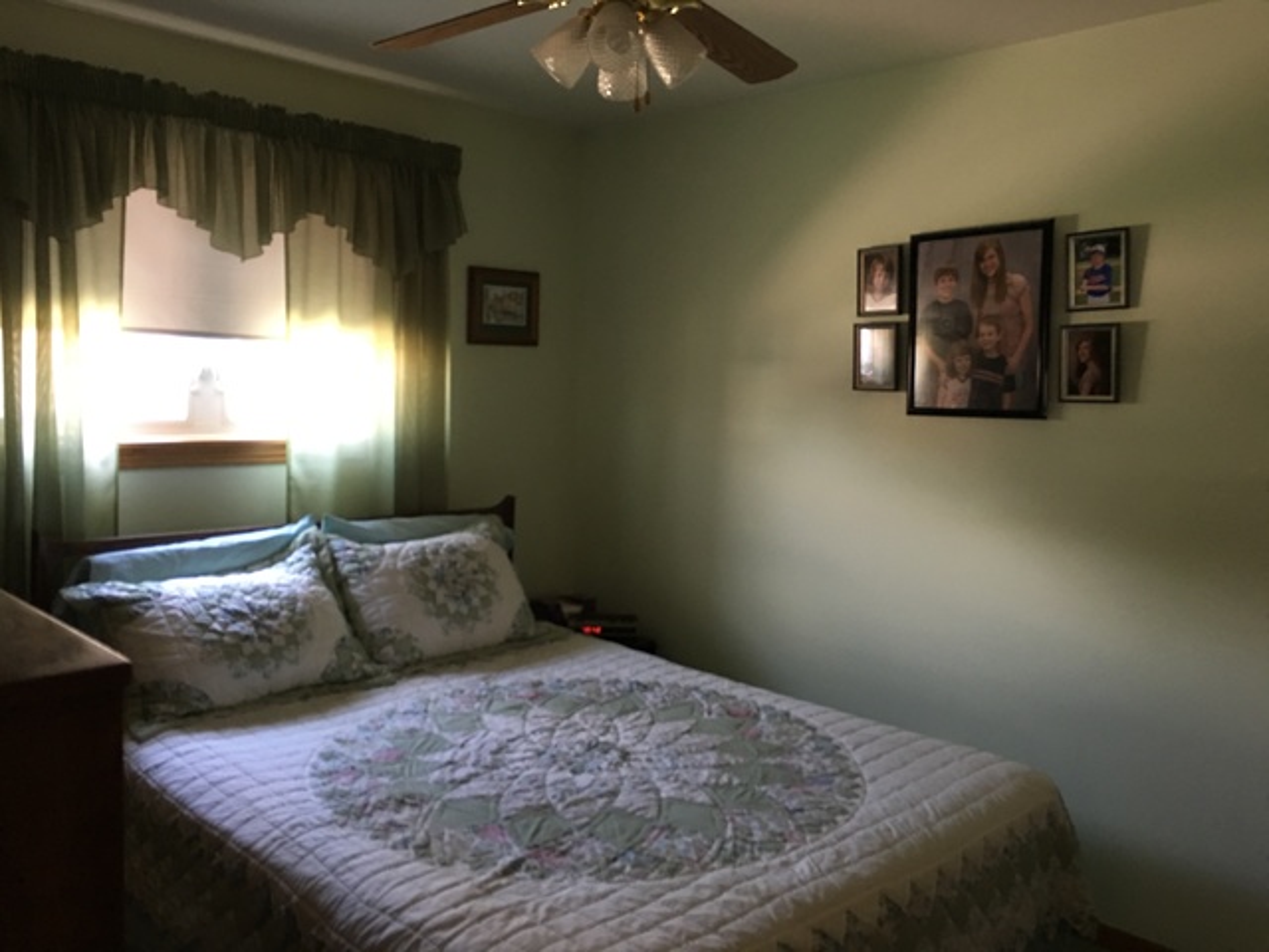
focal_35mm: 29
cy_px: 476
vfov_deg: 48.2
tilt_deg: -4.1
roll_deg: -2.1
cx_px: 634
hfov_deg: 61.7
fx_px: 1063
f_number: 2.2
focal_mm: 4.15
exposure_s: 1/10
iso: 80
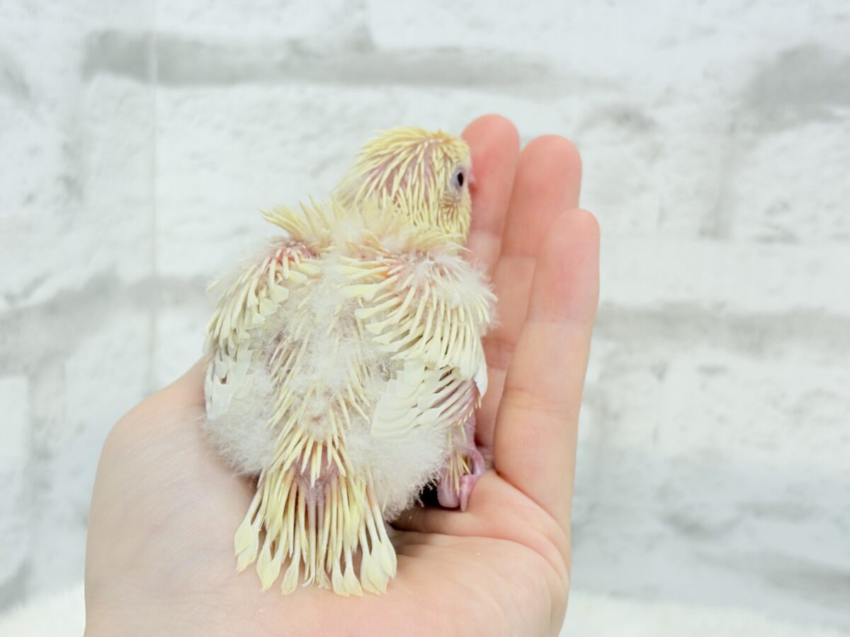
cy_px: 318
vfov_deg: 28.0
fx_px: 1277
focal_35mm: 52
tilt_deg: -9.2
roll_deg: -1.1
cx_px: 425
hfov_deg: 36.8
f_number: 1.6
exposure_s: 1/50
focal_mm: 5.96
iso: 32
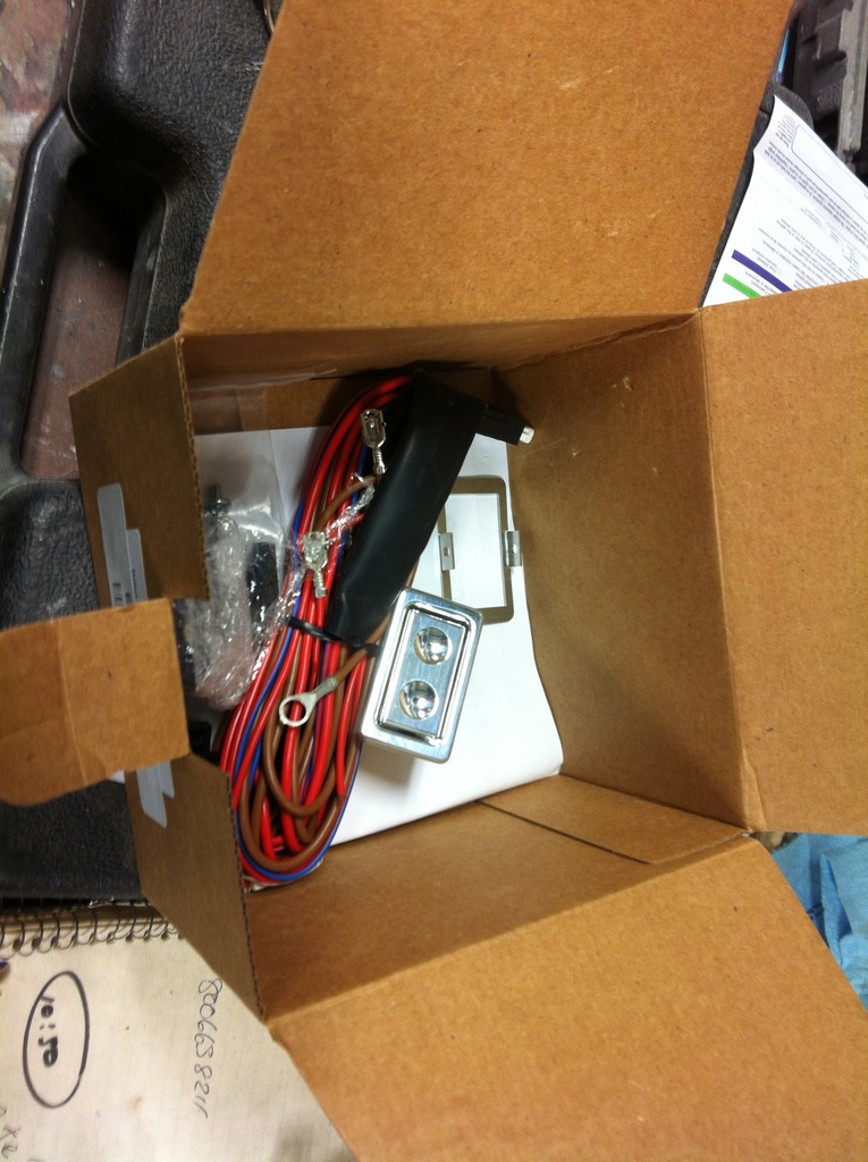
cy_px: 581
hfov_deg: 40.6
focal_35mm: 35
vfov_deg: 52.7
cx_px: 434
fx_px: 1173
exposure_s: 1/17
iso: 80
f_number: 2.8
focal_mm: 3.85
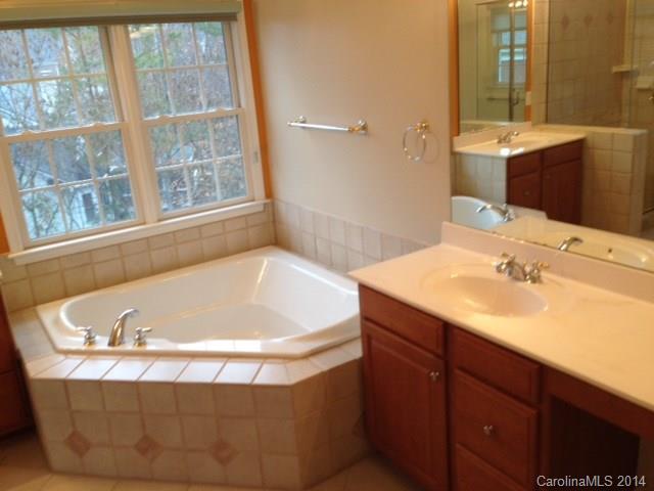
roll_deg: +4.3
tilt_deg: -18.2
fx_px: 623
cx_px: 327
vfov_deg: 42.9
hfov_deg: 55.4
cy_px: 246
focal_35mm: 33
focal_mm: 4.12
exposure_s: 1/20
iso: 50
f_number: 2.4
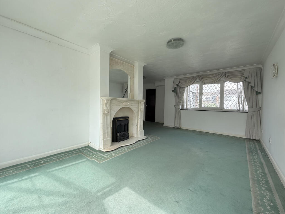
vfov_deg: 85.7
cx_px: 142
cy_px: 107
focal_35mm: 14
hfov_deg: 102.1
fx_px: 115
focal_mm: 2.22
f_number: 2.2
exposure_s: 1/145
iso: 64
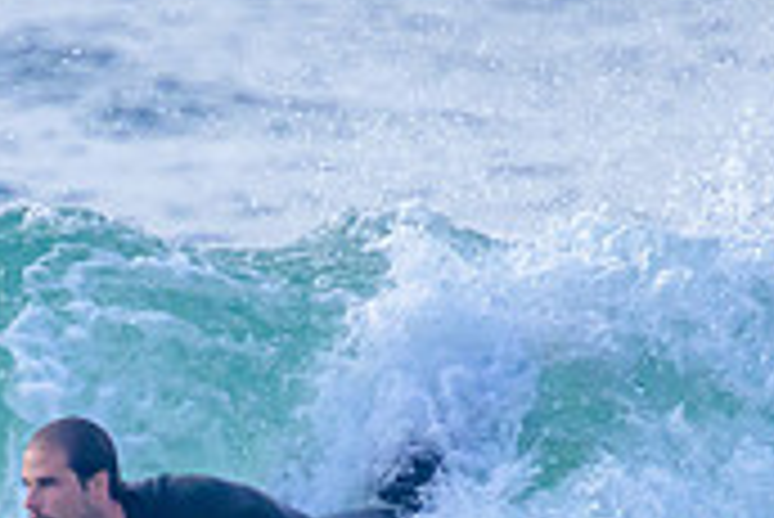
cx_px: -14
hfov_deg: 0.8
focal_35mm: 2694
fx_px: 57968
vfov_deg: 0.5
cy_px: 691
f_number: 11
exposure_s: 1/2000
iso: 2200
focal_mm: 800
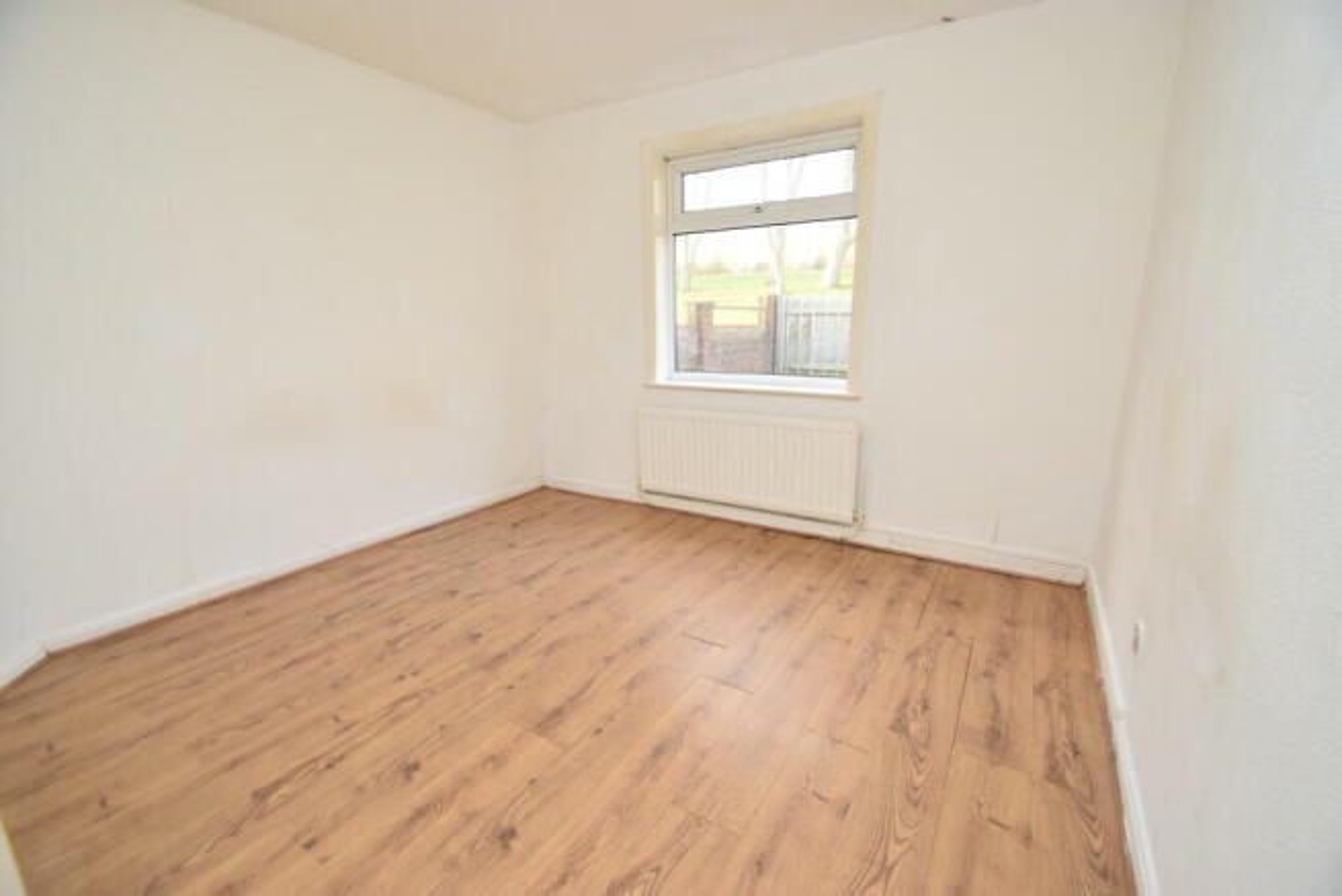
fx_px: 559
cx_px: 671
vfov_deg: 77.4
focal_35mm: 15
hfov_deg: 100.4
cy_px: 448
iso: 800
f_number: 4.5
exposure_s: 1/80
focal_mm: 10
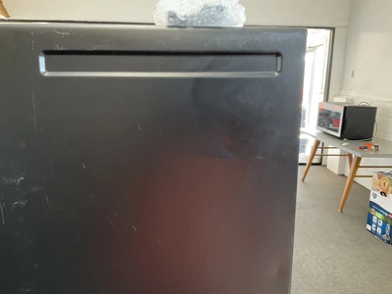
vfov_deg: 48.2
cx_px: 196
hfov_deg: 61.7
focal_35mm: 29
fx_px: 328
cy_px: 147
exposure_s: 1/40
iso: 200
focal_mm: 3
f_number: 1.8
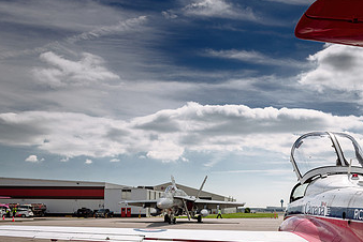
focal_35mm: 52
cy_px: 188
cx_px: 254
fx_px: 525
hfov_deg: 37.6
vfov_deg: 25.7
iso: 64
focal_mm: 29
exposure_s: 1/320
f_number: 5.6
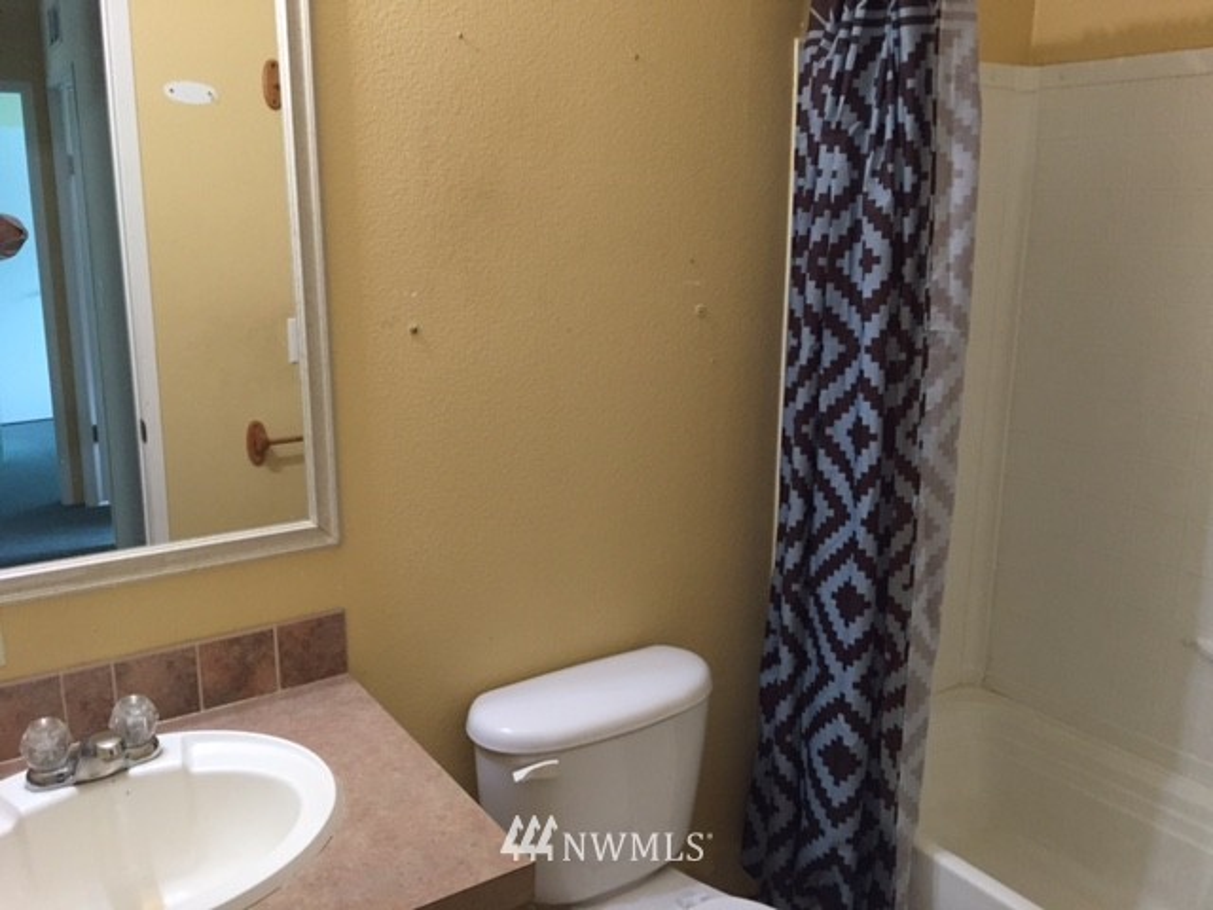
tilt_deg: -12.8
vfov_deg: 48.2
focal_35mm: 29
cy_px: 455
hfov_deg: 61.7
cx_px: 606
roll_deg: -0.4
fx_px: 1016
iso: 200
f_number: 2.2
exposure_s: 1/30
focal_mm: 4.15
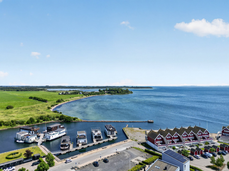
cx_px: 114
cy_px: 86
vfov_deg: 56.8
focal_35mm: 24
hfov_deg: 71.6
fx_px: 159
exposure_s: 1/3000
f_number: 1.7
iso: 110
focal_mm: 6.7
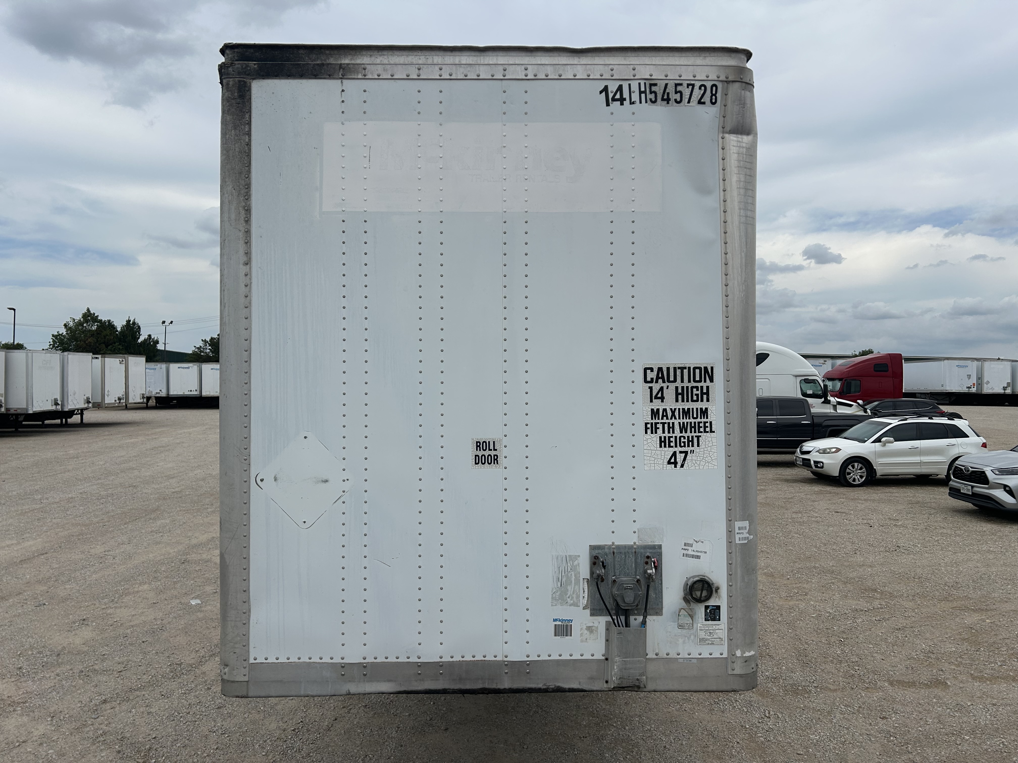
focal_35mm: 26
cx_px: 509
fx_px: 765
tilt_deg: +1.8
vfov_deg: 53.1
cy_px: 382
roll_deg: -0.9
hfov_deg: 67.3
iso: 50
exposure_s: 1/7463
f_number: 1.5
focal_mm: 5.7
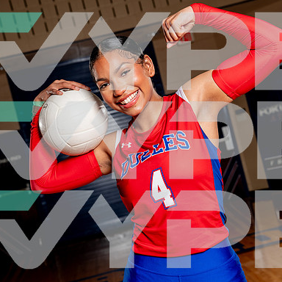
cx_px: 155
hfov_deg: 25.3
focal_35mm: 68
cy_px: 141
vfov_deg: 25.4
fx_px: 627
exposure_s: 1/250
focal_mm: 53
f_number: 5.6
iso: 200
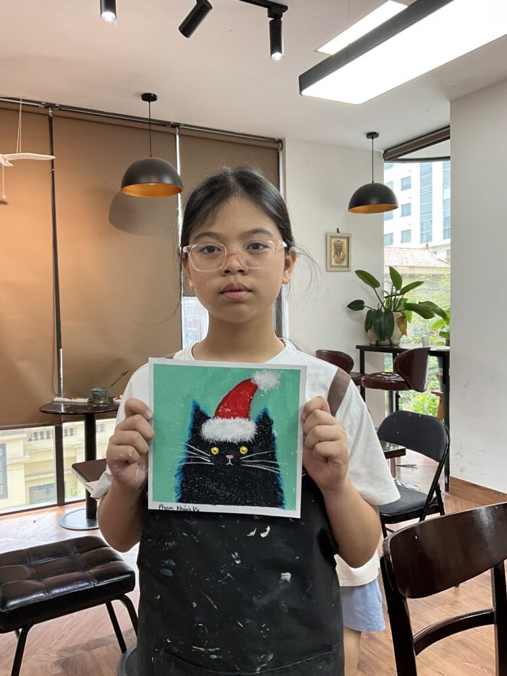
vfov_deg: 61.7
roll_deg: +1.2
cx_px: 254
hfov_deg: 48.2
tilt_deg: -2.8
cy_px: 338
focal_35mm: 29
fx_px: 566
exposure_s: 1/109
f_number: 1.8
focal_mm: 3
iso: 64
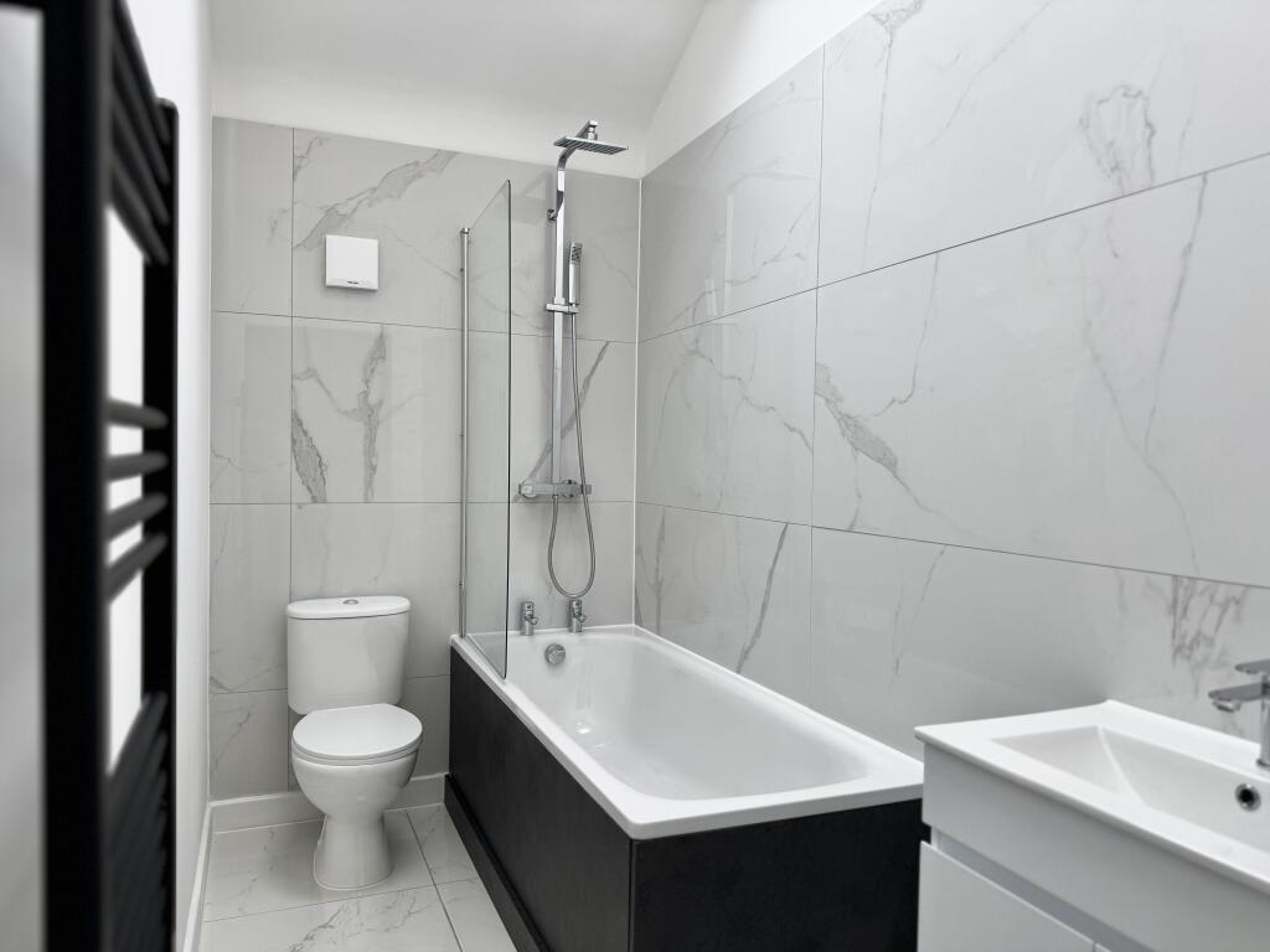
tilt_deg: -2.1
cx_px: 635
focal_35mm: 24
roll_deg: -0.8
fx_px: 881
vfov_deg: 56.8
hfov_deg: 71.6
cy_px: 476
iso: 64
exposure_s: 1/149
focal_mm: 6.76
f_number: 1.78
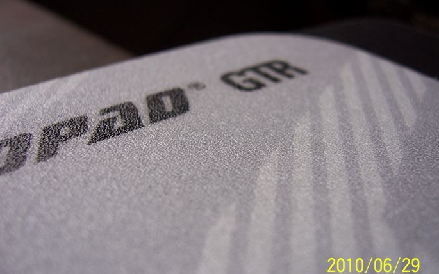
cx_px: 221
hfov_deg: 50.4
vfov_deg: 32.8
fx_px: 467
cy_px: 139
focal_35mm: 39
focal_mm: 6
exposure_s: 1/90
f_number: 3
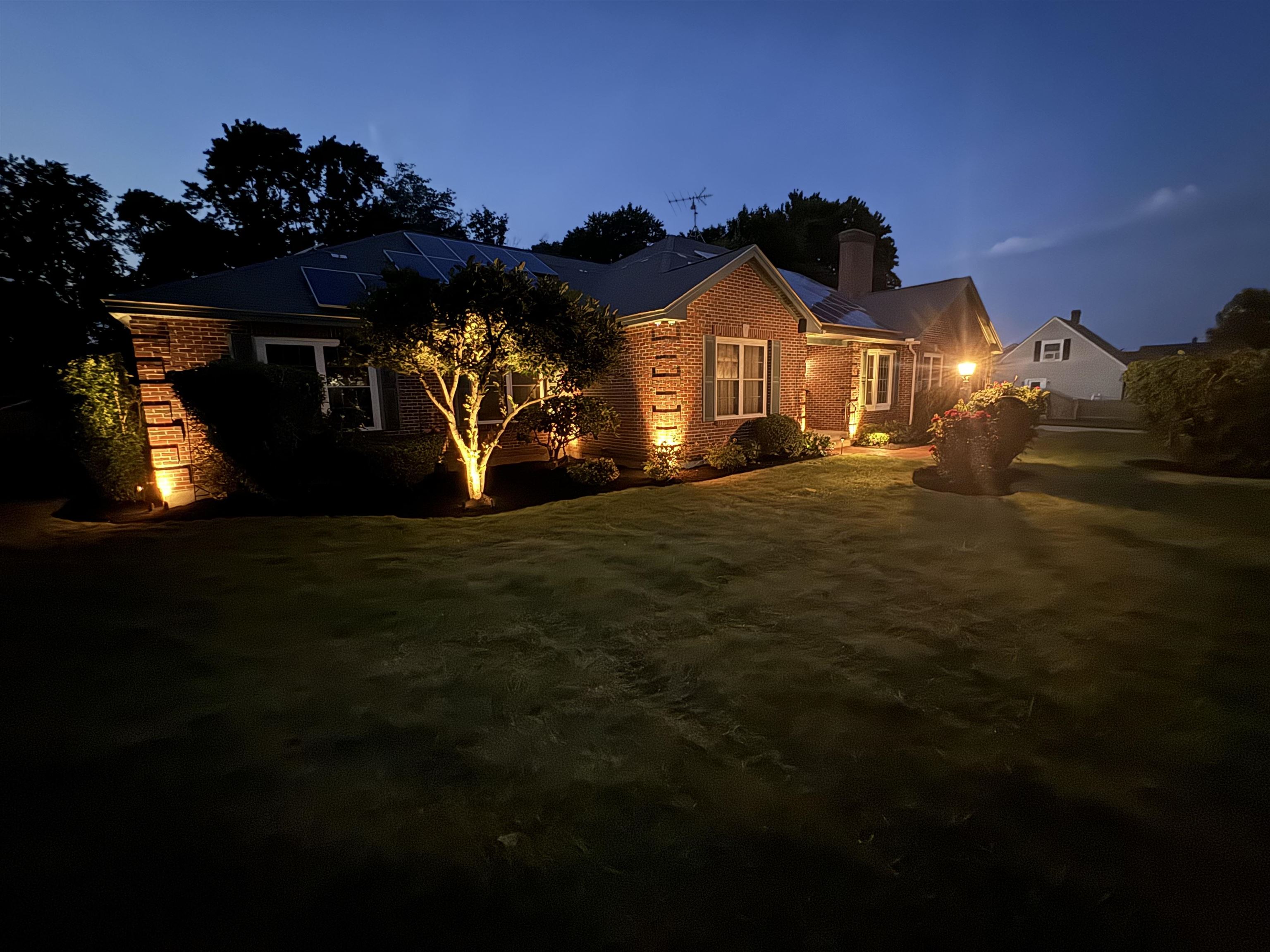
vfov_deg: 85.7
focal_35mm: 14
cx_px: 635
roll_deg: +1.1
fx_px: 514
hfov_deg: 102.1
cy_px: 476
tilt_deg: -10.0
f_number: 2.2
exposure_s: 1/7
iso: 3200
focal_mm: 2.22
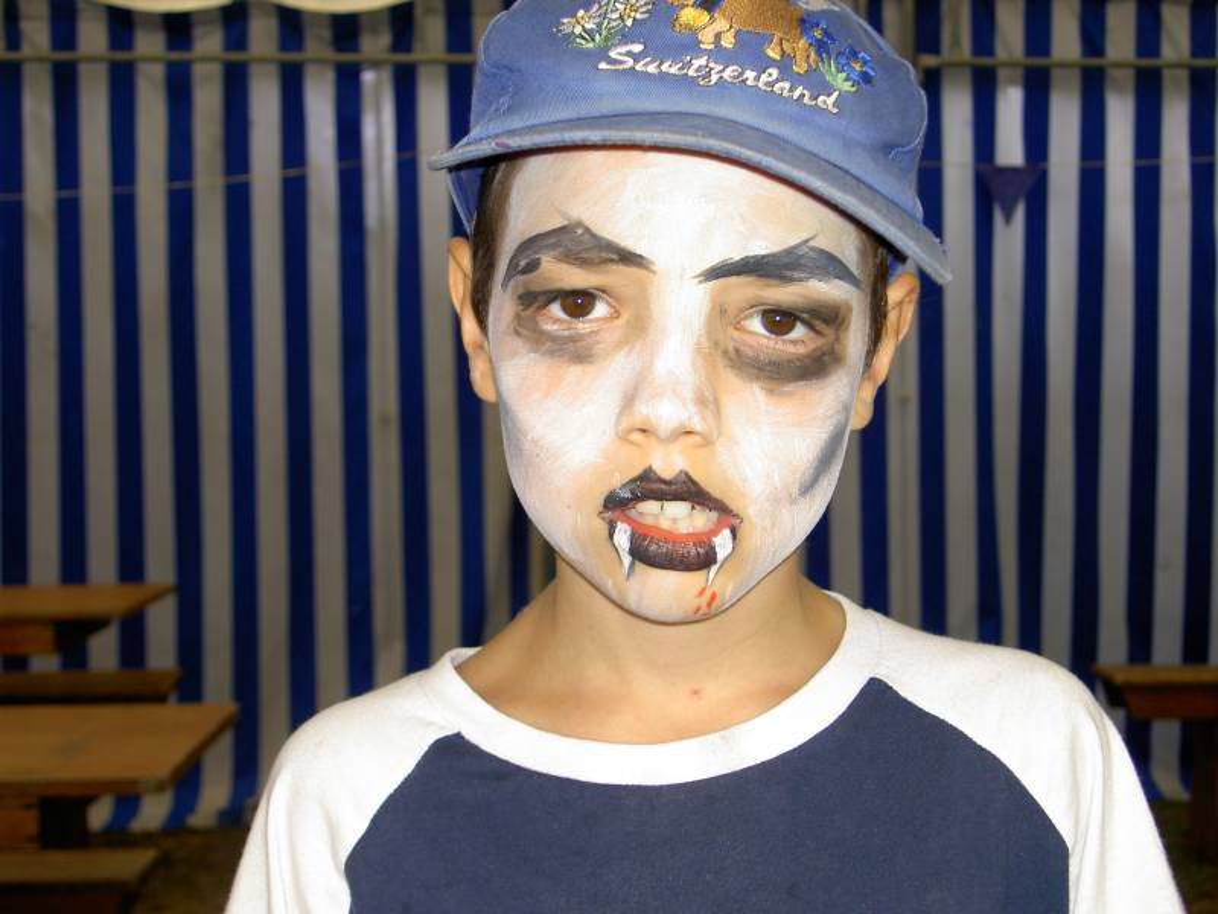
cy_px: 457
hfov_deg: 28.2
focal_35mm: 69
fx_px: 2428
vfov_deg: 21.3
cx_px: 609
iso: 100
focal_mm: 14.2
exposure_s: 1/80
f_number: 3.7
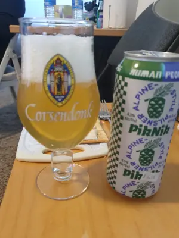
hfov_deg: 53.1
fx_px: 179
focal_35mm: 26
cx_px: 90
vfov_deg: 67.3
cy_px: 119
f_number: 1.5
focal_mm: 4.32
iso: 320
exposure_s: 1/40
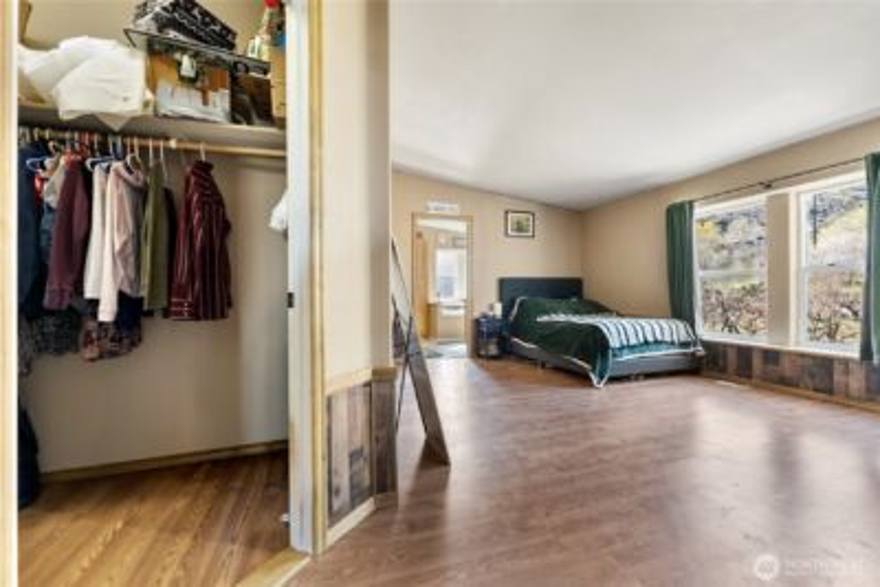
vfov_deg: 81.3
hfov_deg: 104.2
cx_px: 440
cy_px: 294
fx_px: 342
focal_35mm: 14
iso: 400
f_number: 2.8
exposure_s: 1/6
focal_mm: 14
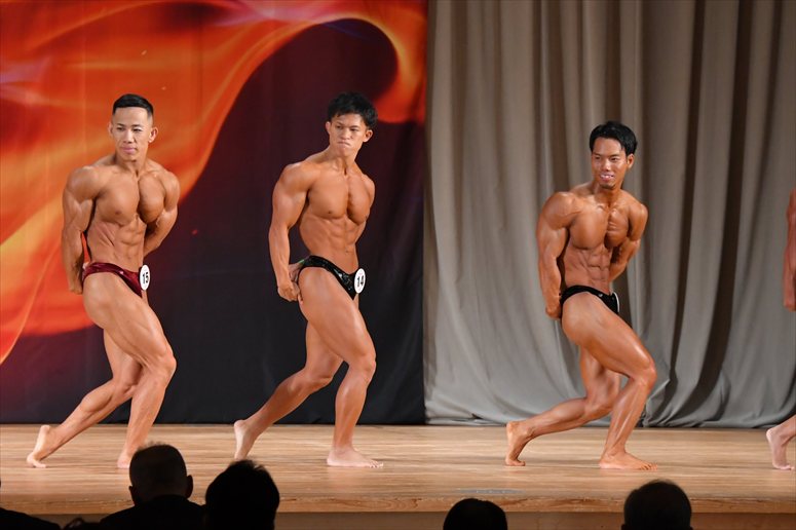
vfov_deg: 6.1
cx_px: 398
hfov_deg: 9.2
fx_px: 4973
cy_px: 265
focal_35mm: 225
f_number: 5.6
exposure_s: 1/400
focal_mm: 150
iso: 4500
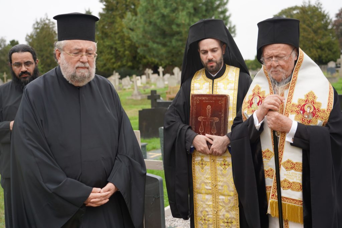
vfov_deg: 29.9
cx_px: 171
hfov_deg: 43.6
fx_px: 428
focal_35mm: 45
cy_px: 114
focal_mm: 45
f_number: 4
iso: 125
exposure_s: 1/160
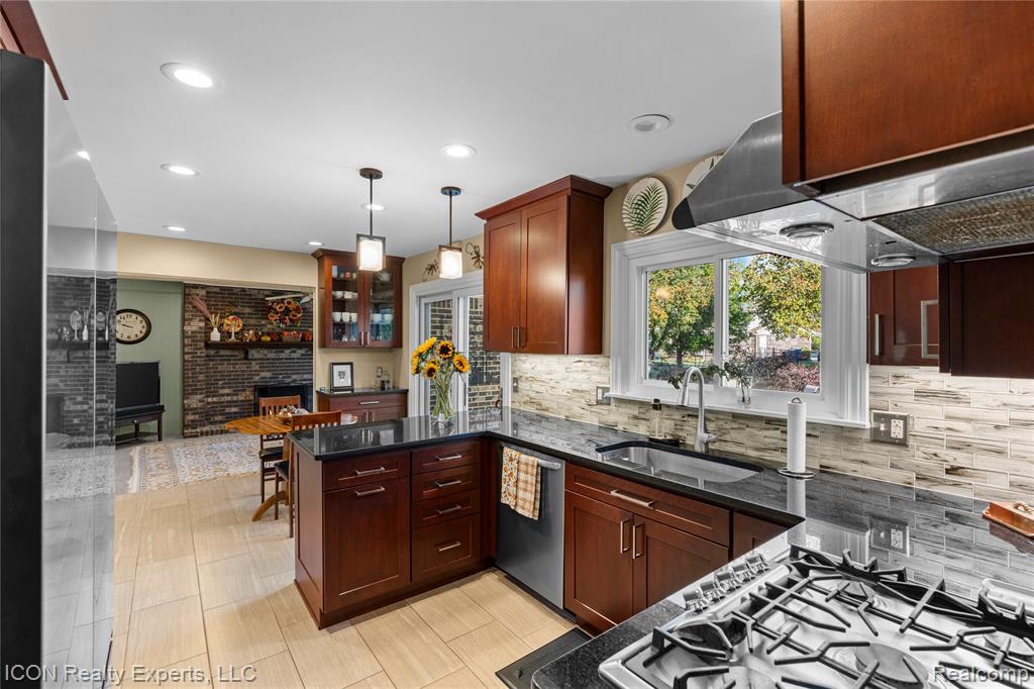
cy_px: 344
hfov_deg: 96.8
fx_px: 459
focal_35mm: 16
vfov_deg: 73.7
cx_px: 517
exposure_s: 1/2.5
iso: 400
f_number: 8
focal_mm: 16
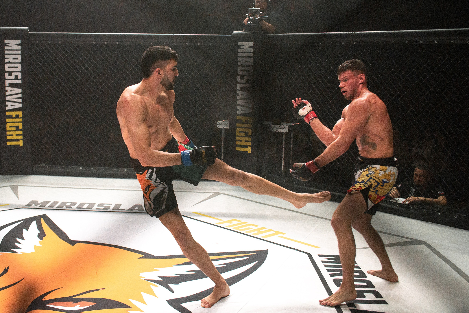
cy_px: 120
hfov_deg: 40.5
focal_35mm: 48
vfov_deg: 27.7
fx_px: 631
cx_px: 178
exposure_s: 1/4000
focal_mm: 38
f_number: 4
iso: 2000
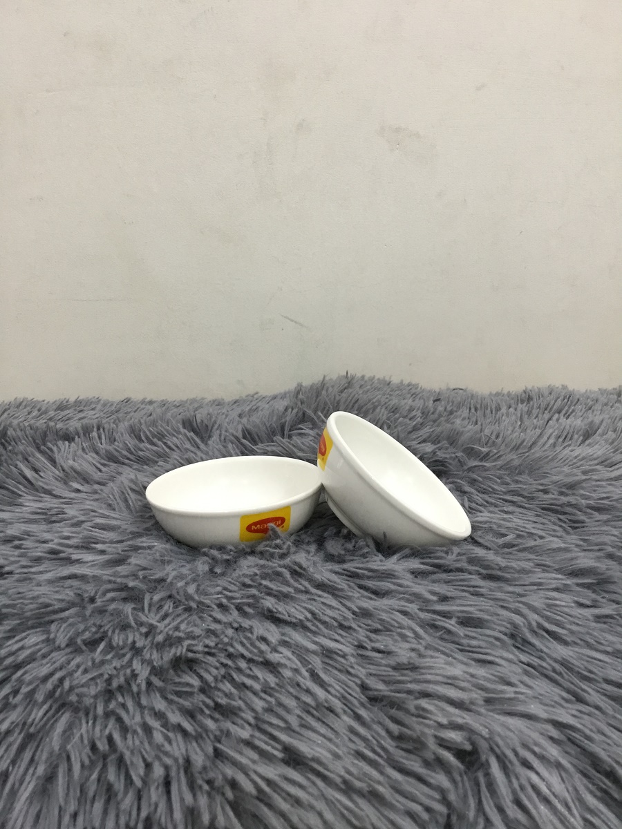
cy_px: 414
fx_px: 743
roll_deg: +1.6
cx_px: 311
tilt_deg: -16.4
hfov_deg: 45.4
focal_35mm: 31
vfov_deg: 58.4
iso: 125
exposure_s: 1/33
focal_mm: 3.3
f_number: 2.4
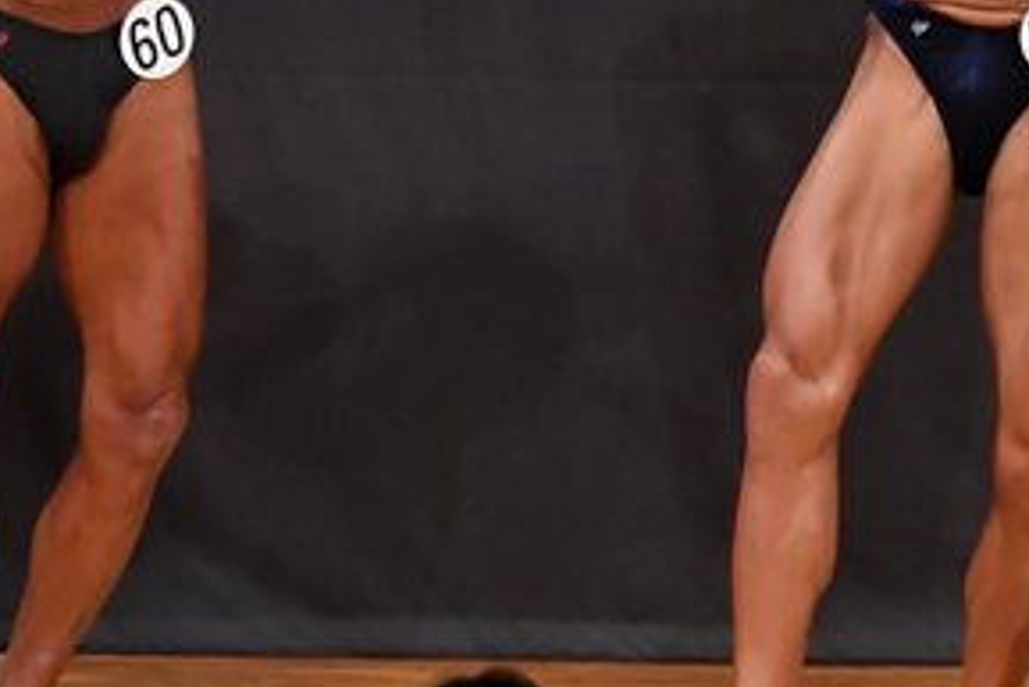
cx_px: 393
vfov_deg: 2.0
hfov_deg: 3.0
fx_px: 19531
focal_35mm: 683
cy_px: 128
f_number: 5.6
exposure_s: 1/400
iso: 6400
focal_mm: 170
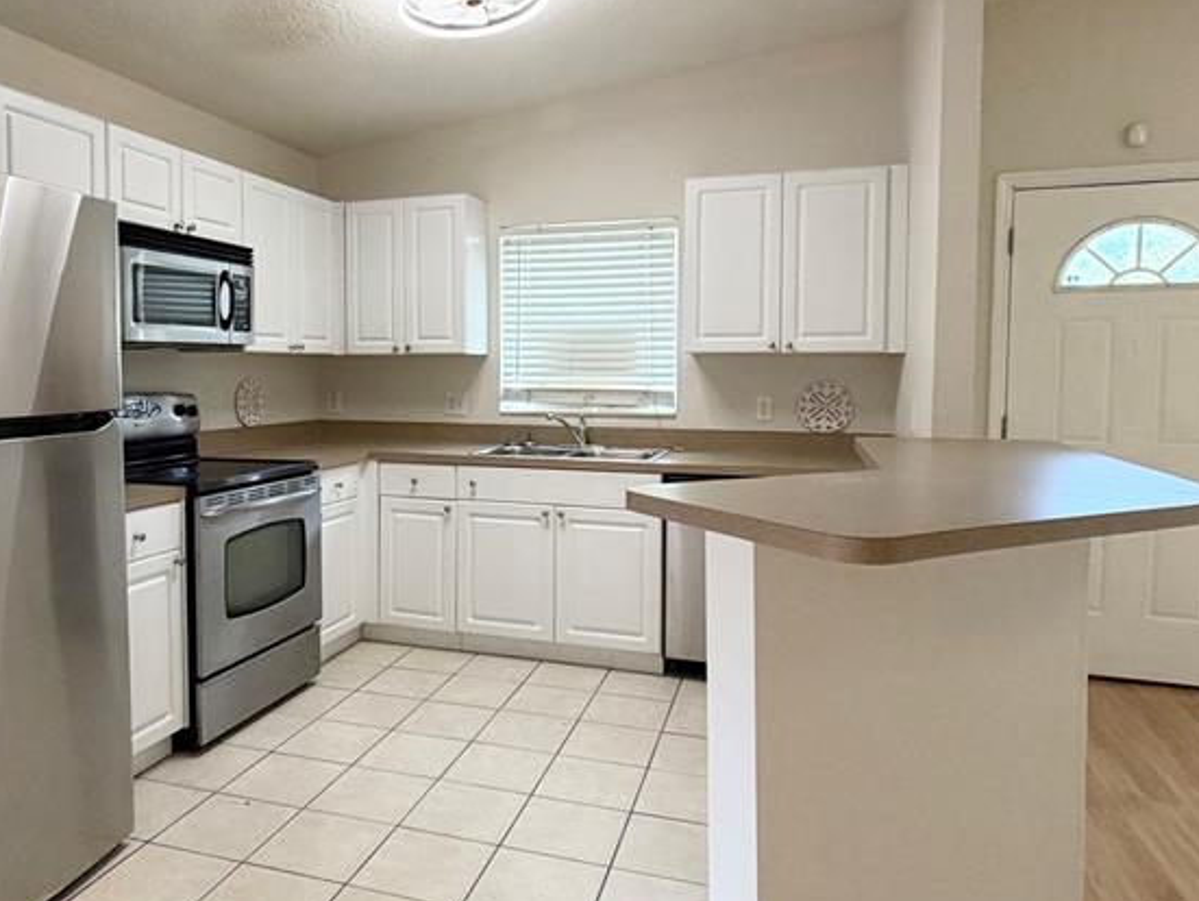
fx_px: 901
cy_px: 409
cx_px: 479
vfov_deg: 53.0
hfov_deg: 66.6
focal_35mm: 26
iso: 320
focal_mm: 2.22
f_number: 2.2
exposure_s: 1/120
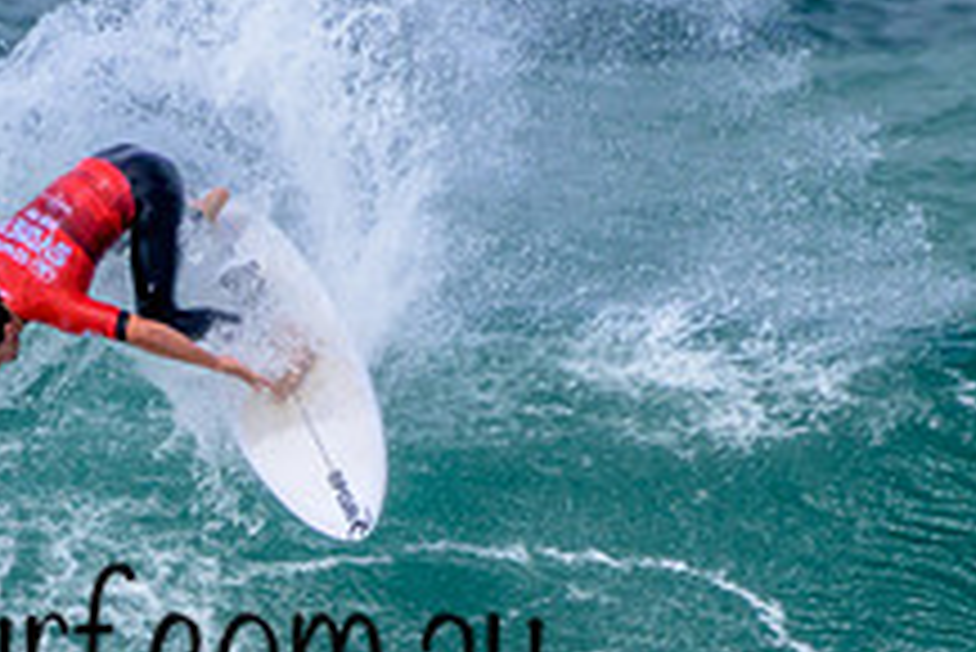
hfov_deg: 0.9
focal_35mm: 2403
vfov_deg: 0.6
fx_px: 65189
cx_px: 67
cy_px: 596
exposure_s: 1/2500
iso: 1100
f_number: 11
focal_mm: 900
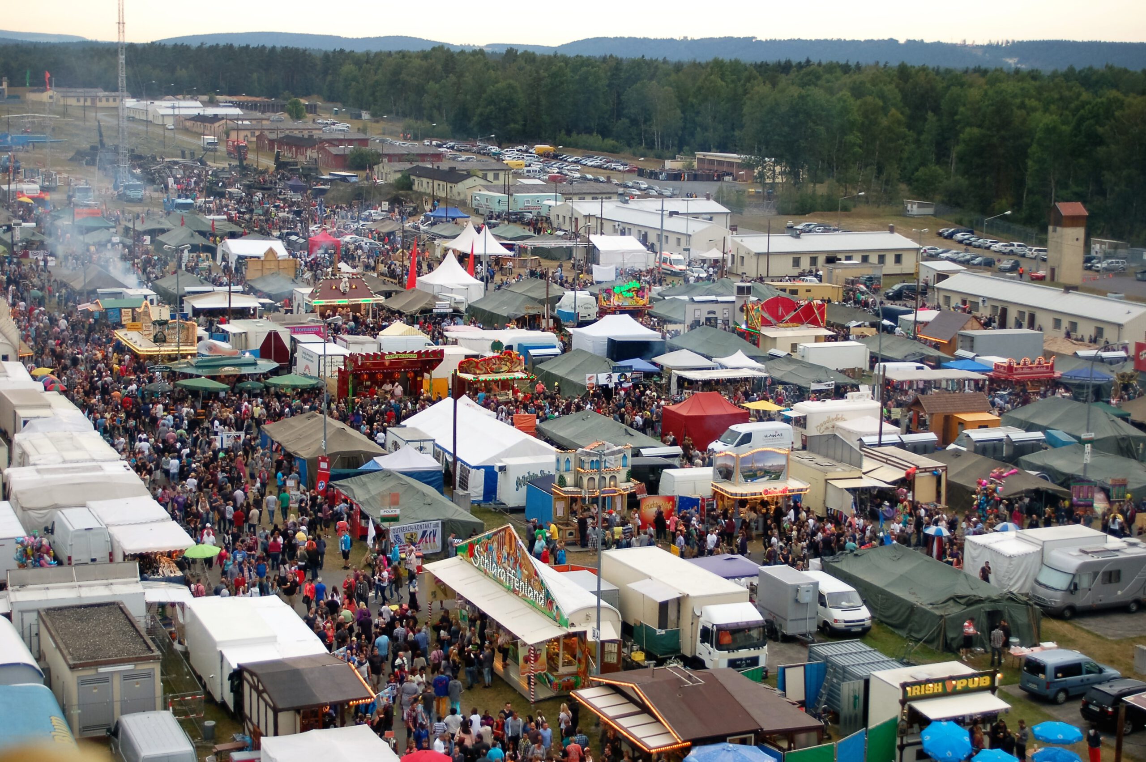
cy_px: 381
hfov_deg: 31.9
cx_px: 573
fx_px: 2004
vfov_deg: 21.5
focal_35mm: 63
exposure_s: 1/125
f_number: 5.6
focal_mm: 42
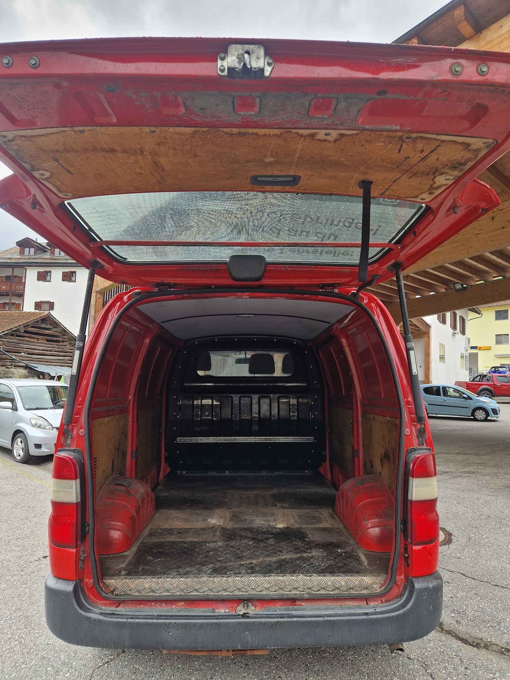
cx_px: 255
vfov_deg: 73.9
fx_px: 452
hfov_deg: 58.9
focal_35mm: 23
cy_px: 340
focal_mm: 5.4
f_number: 1.8
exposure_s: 1/192
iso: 50
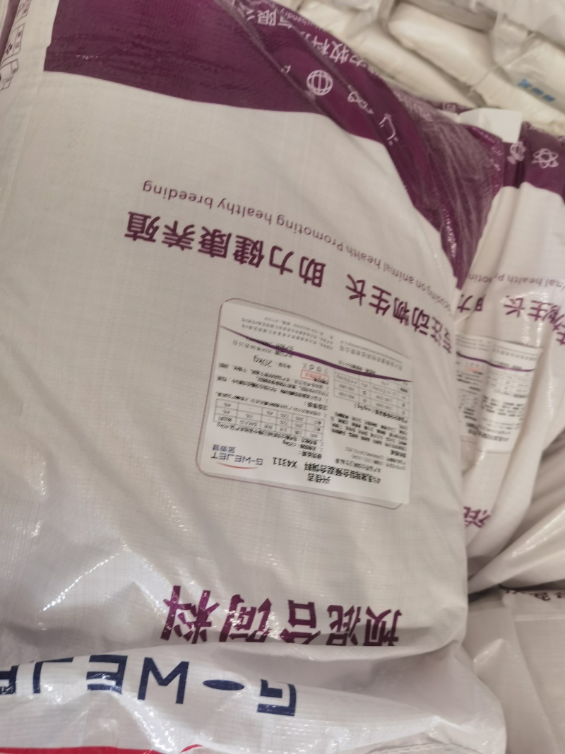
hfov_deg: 51.3
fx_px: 588
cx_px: 282
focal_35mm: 27
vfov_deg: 65.3
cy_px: 377
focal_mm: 6.71
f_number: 1.9
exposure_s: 1/50
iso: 125
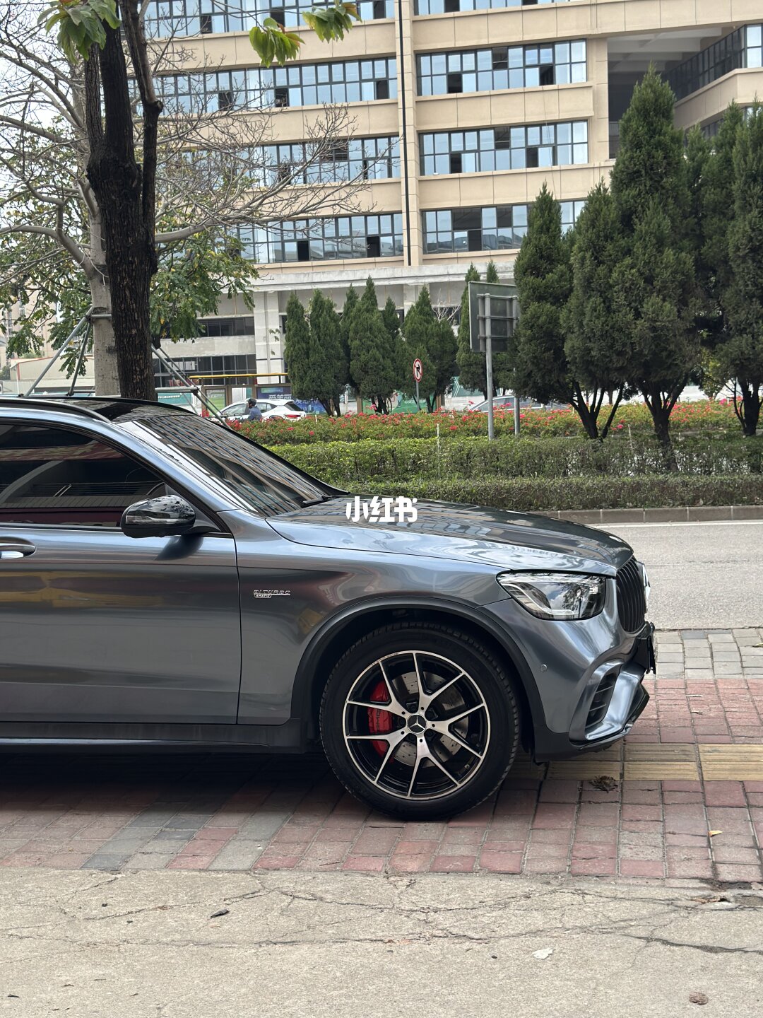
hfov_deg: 30.3
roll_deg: +2.3
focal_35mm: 48
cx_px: 382
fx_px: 1411
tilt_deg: -4.6
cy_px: 509
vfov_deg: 39.7
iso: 80
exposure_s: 1/1667
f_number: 1.78
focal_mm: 6.86
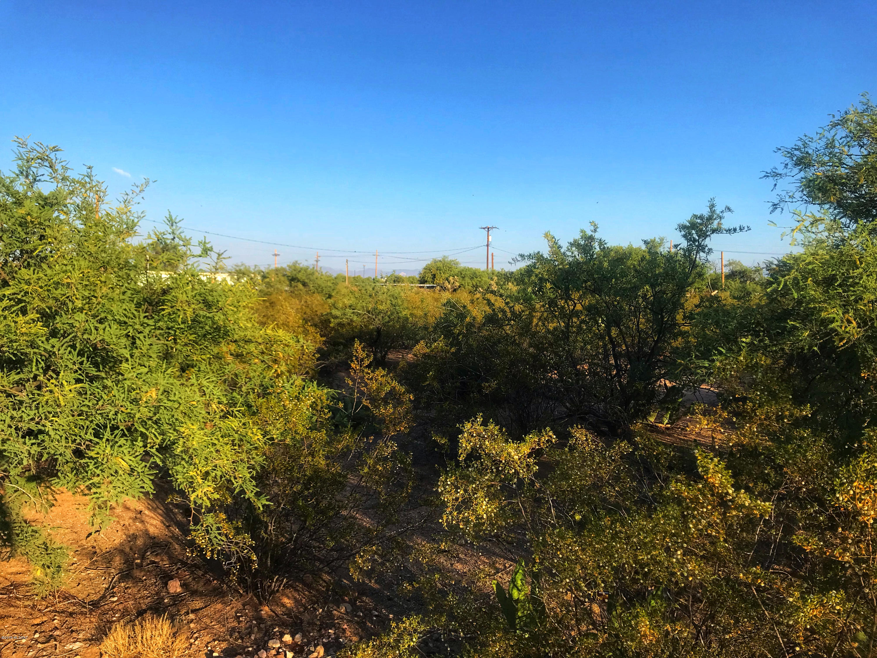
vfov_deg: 49.7
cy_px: 329
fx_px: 709
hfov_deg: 63.4
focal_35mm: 28
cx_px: 438
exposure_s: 1/1408
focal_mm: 3.99
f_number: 1.8
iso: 20
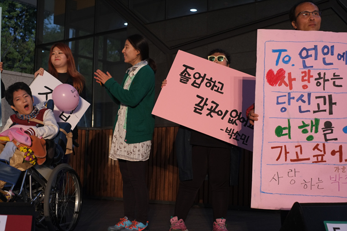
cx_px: 174
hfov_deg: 37.5
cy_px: 116
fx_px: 511
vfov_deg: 25.5
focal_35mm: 53
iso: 800
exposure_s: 1/125
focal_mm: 35
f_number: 4
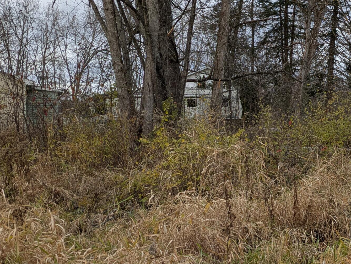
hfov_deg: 33.7
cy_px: 101
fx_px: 568
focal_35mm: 56
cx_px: 260
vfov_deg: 26.0
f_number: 1.89
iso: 48
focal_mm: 5.43
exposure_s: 1/569
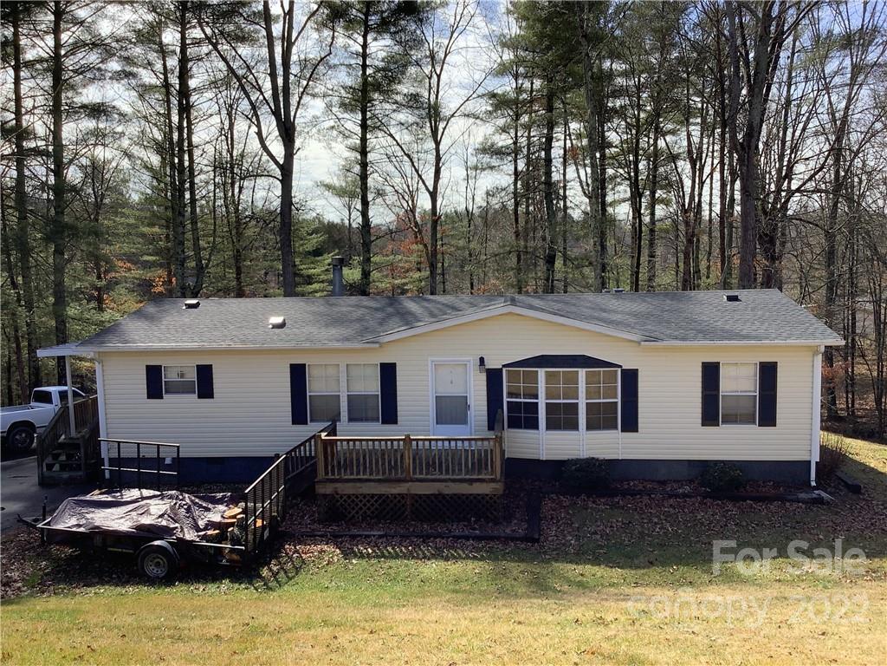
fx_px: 794
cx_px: 444
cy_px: 333
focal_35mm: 31
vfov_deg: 45.4
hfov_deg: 58.4
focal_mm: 3.3
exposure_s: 1/612
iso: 25
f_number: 2.4
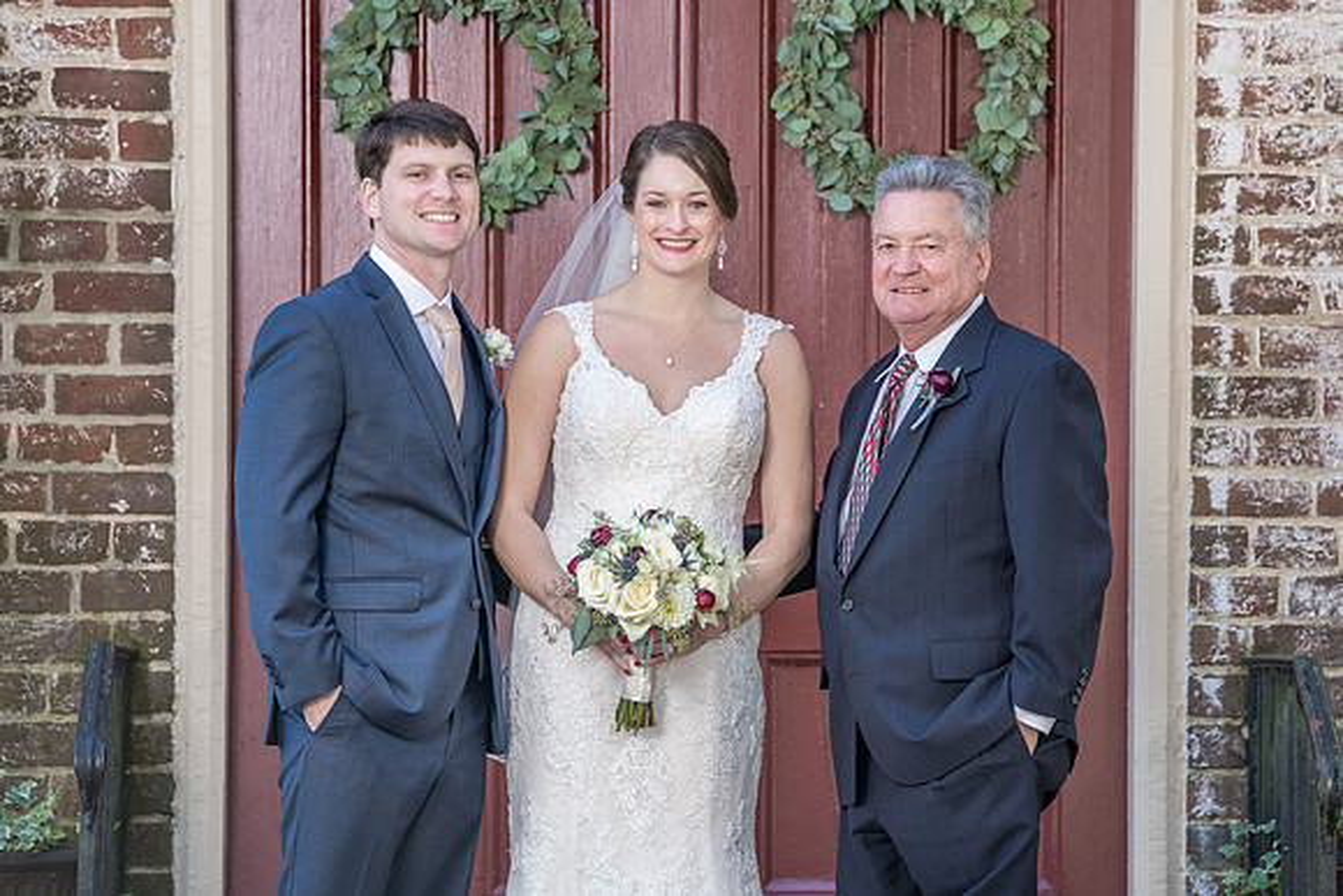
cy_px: 465
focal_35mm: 202
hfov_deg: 10.2
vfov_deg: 6.8
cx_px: 735
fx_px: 7551
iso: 400
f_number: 4
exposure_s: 1/200
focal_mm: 170
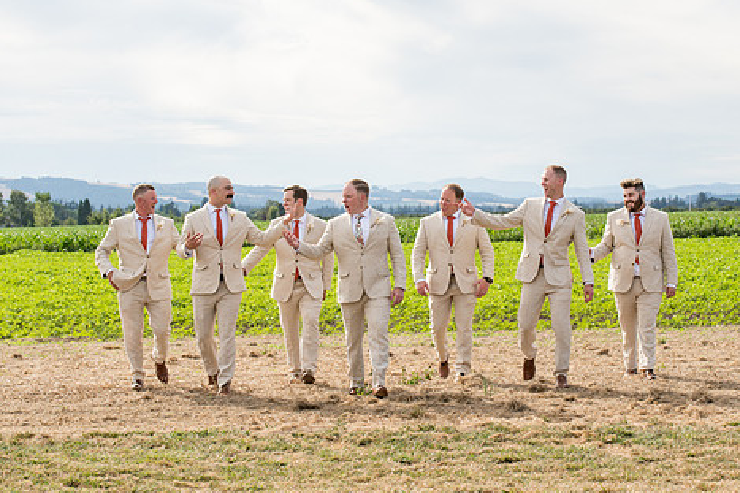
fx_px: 1788
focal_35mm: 87
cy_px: 299
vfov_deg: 15.7
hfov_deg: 23.4
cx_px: 357
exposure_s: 1/500
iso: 250
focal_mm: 70
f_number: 6.3
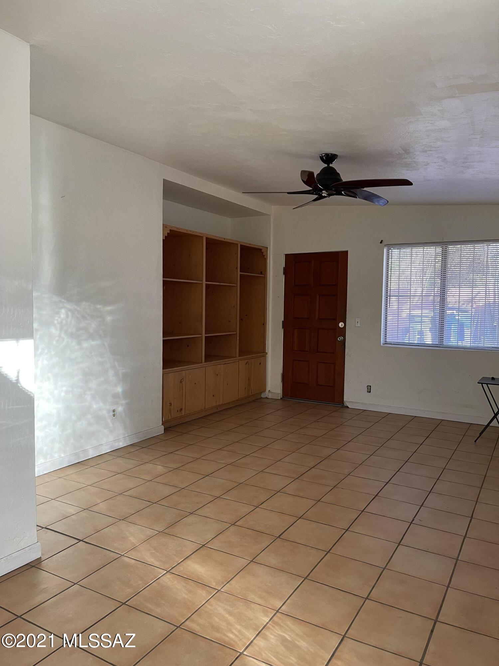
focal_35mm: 26
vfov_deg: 67.3
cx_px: 250
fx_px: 500
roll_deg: -1.4
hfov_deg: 53.1
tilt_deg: -5.1
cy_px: 333
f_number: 1.6
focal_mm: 5.1
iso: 125
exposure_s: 1/60
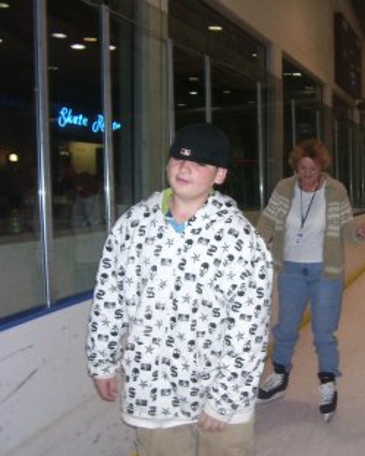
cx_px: 306
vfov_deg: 38.8
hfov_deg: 30.5
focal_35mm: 48
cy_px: 216
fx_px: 648
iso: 80
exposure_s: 1/60
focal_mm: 5.6
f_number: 2.7
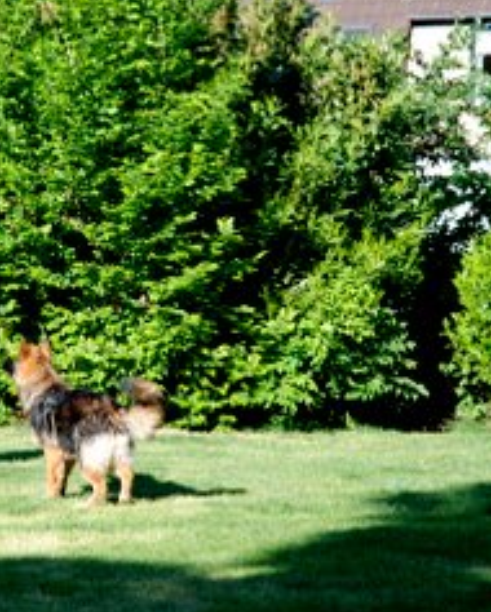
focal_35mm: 200
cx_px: 72
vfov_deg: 9.6
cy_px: 253
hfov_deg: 7.7
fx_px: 3628
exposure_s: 1/500
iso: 400
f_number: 5.6
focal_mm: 70
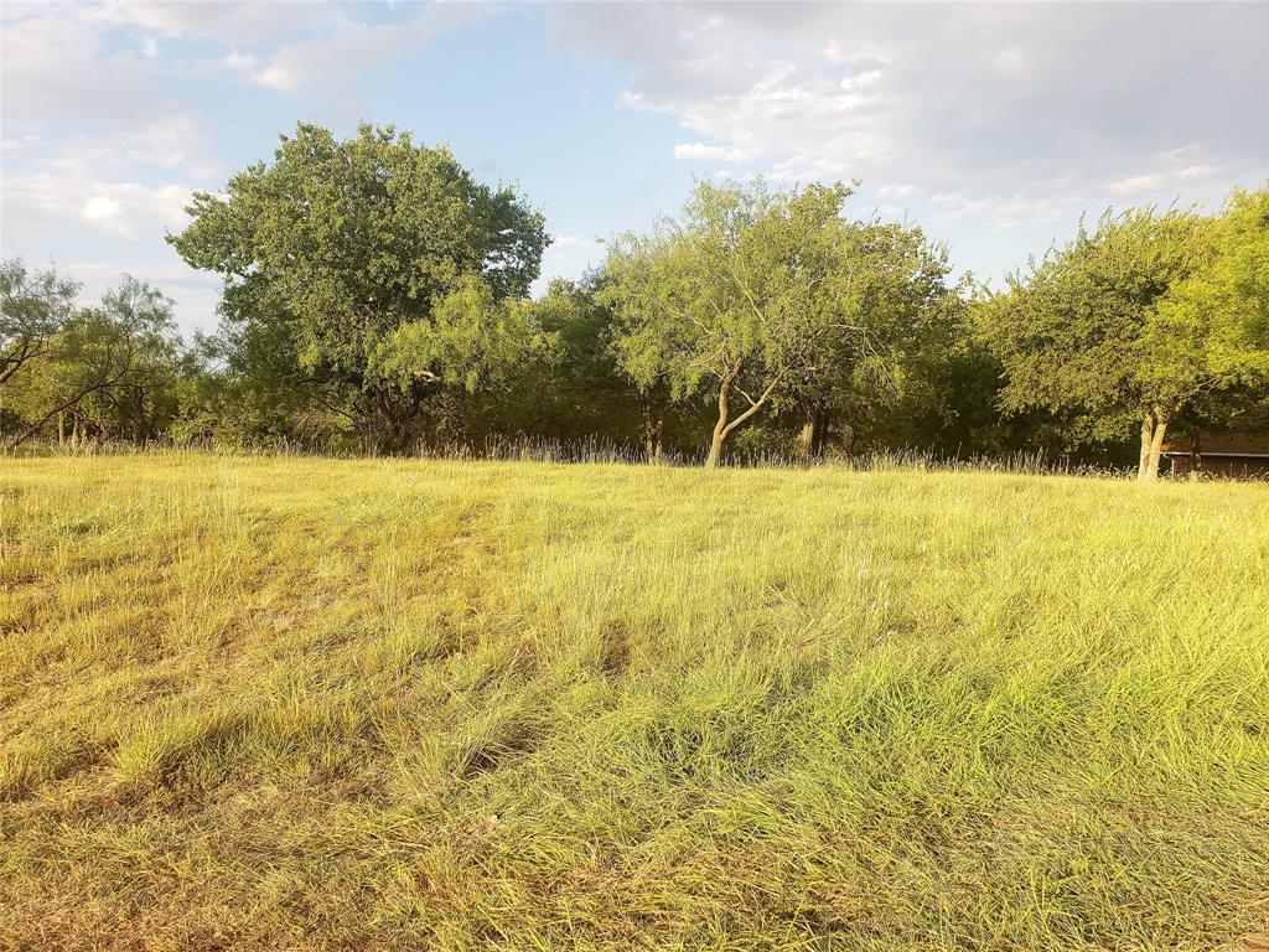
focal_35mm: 26
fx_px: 953
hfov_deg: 67.3
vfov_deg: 53.1
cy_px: 476
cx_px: 634
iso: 50
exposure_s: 1/531
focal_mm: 4.3
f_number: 2.4
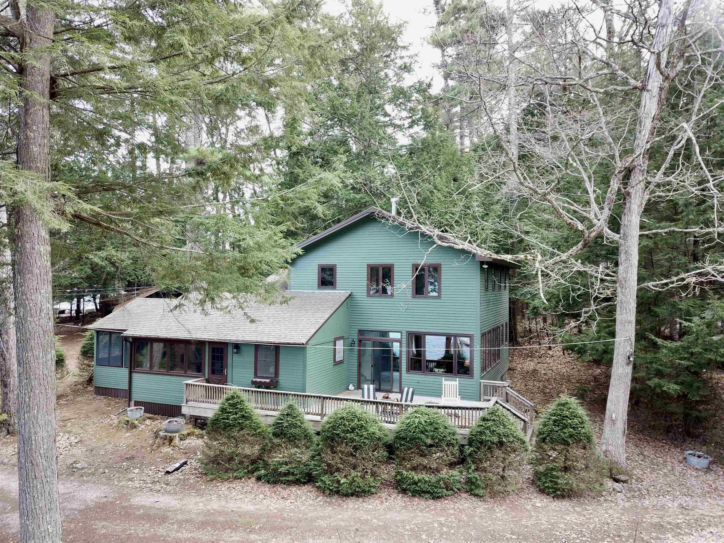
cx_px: 362
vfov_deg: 53.1
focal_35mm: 26
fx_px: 544
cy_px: 272
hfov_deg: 67.3
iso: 172
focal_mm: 4.73
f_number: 2.2
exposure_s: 1/100
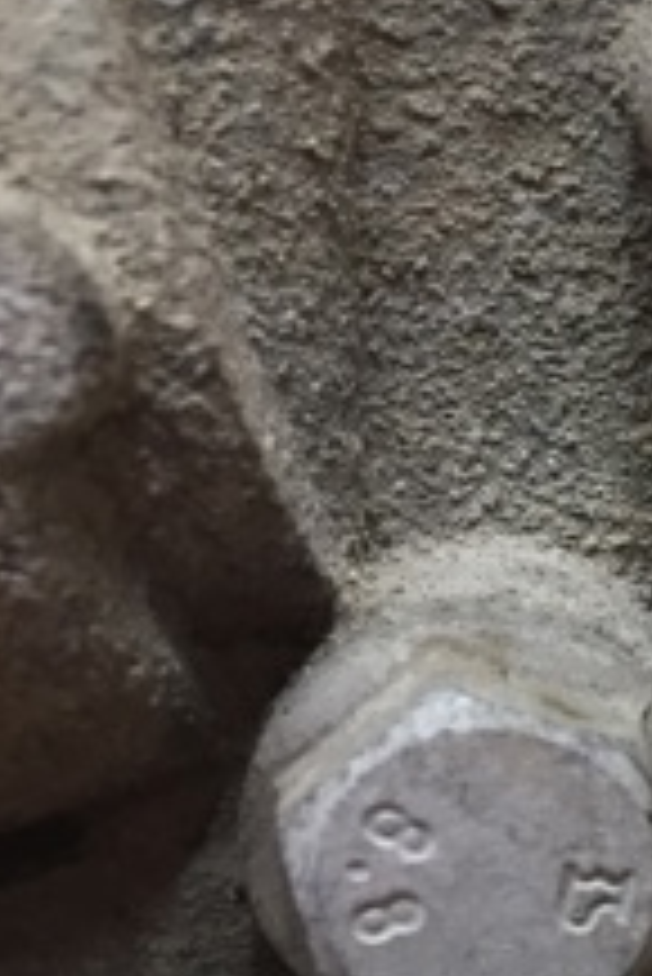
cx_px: 1353
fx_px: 2414
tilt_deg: -22.8
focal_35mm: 89
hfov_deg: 13.1
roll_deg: +10.0
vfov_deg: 22.3
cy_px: 868
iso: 100
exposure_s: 1/33
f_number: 2.2
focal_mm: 4.15
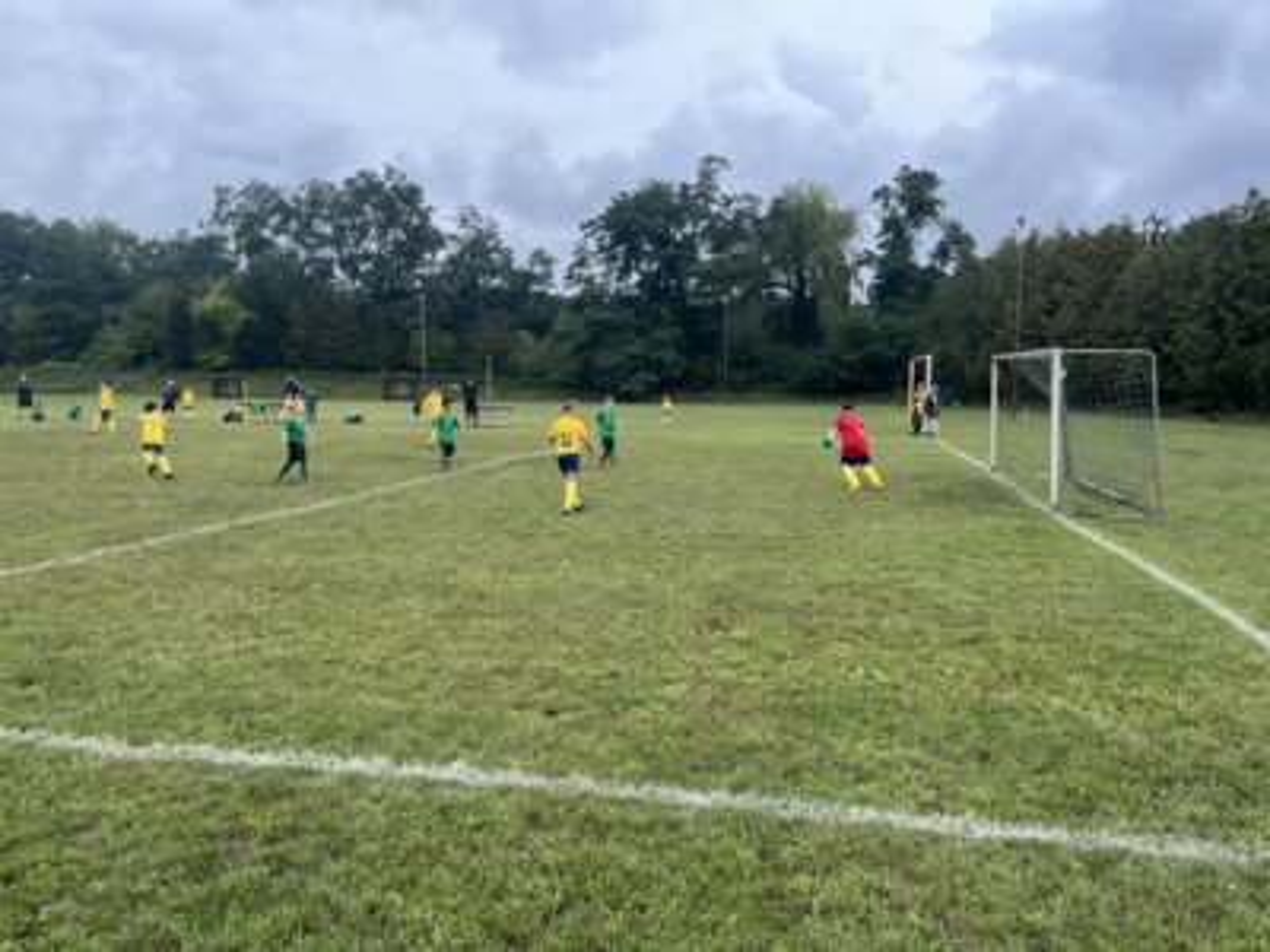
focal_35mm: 26
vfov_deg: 53.1
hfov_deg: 67.3
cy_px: 476
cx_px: 635
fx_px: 954
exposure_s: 1/858
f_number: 1.6
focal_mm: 5.1
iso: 50
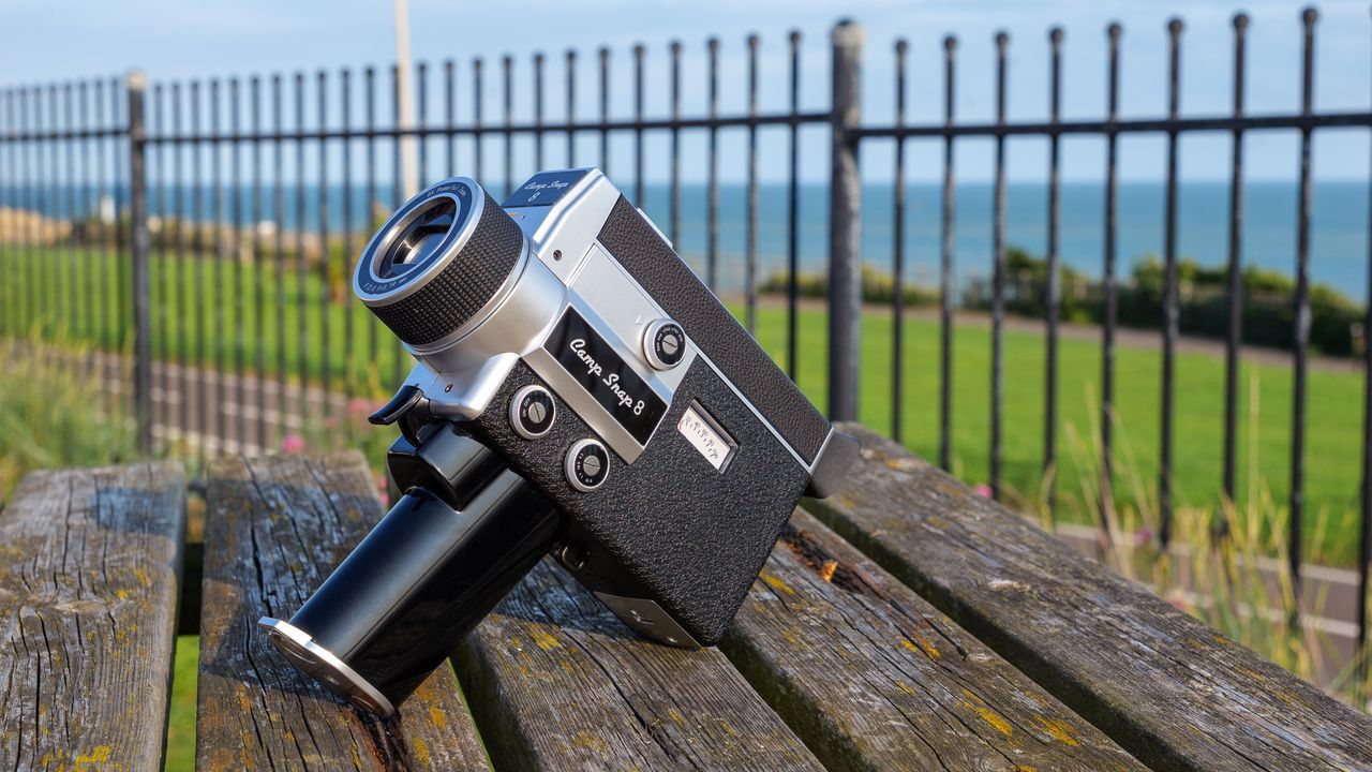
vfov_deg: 19.1
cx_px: 686
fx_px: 2300
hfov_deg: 33.2
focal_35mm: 63
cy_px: 386
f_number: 5.6
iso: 100
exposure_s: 1/250
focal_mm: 27
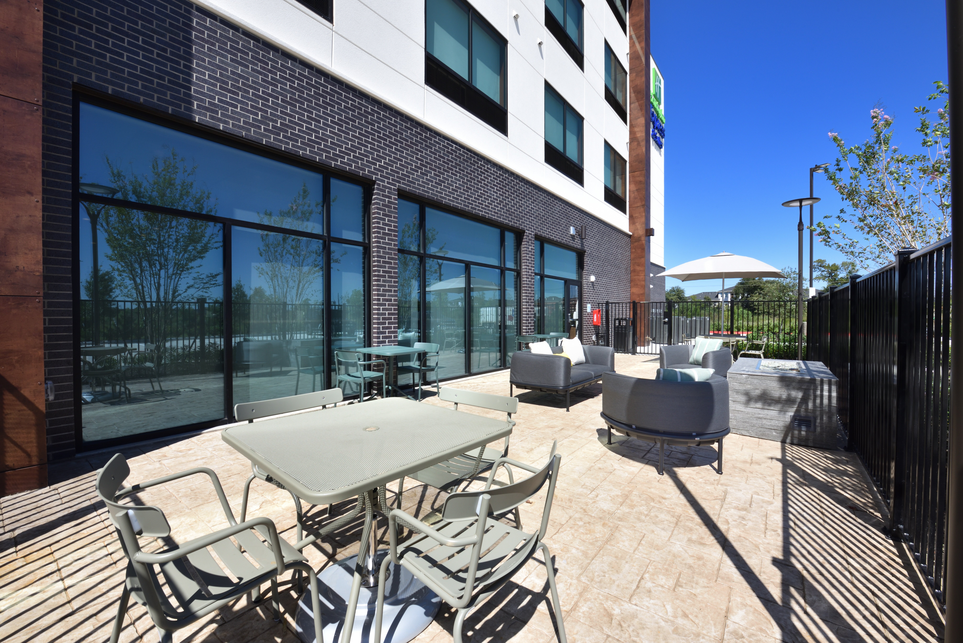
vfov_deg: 77.4
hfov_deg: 100.4
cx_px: 482
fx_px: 401
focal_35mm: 15
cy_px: 322
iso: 400
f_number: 18
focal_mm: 15
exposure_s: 1/125
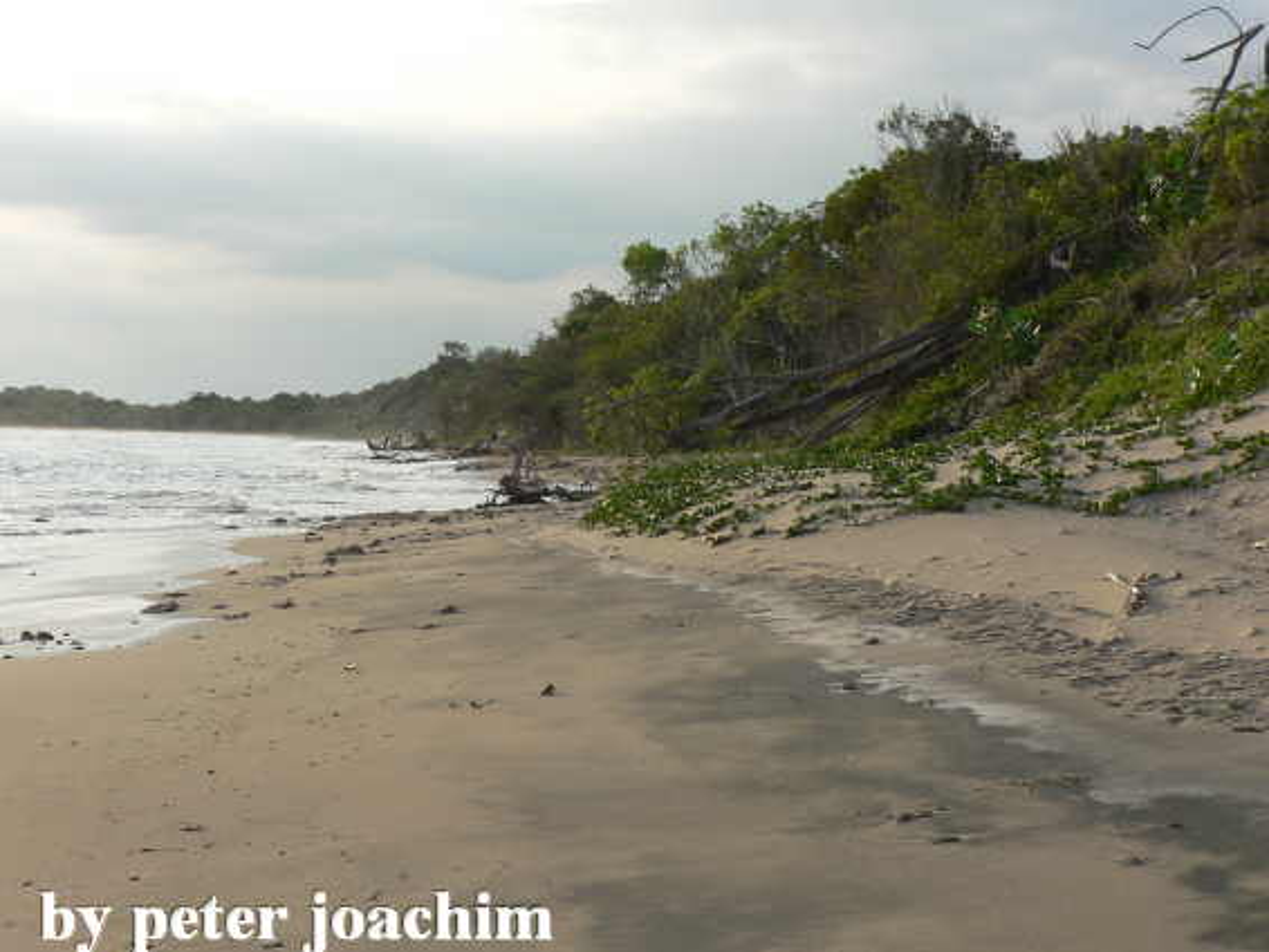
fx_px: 2200
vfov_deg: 24.4
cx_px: 634
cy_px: 476
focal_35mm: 60
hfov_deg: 32.2
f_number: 5
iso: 64
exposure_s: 1/400
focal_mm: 10.2
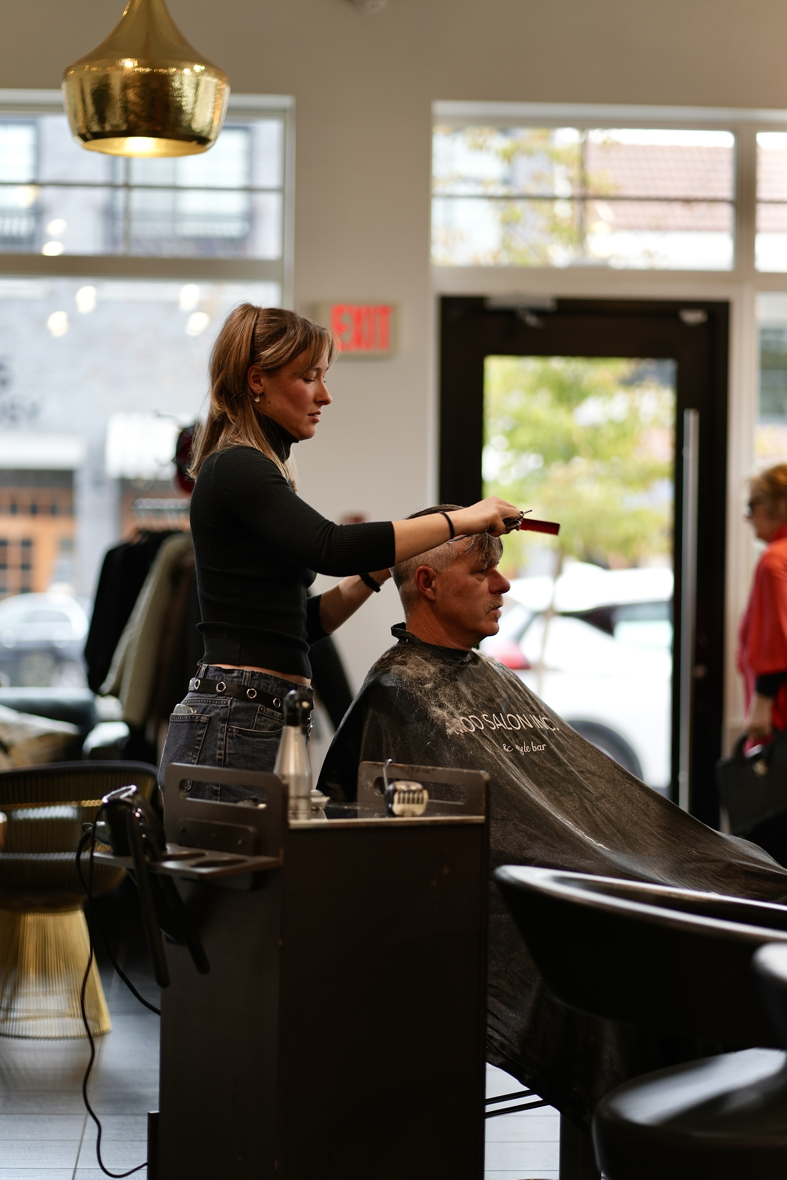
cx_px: 394
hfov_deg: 16.1
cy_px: 590
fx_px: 2787
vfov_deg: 23.9
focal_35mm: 85
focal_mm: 85
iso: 320
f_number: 1.8
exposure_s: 1/250
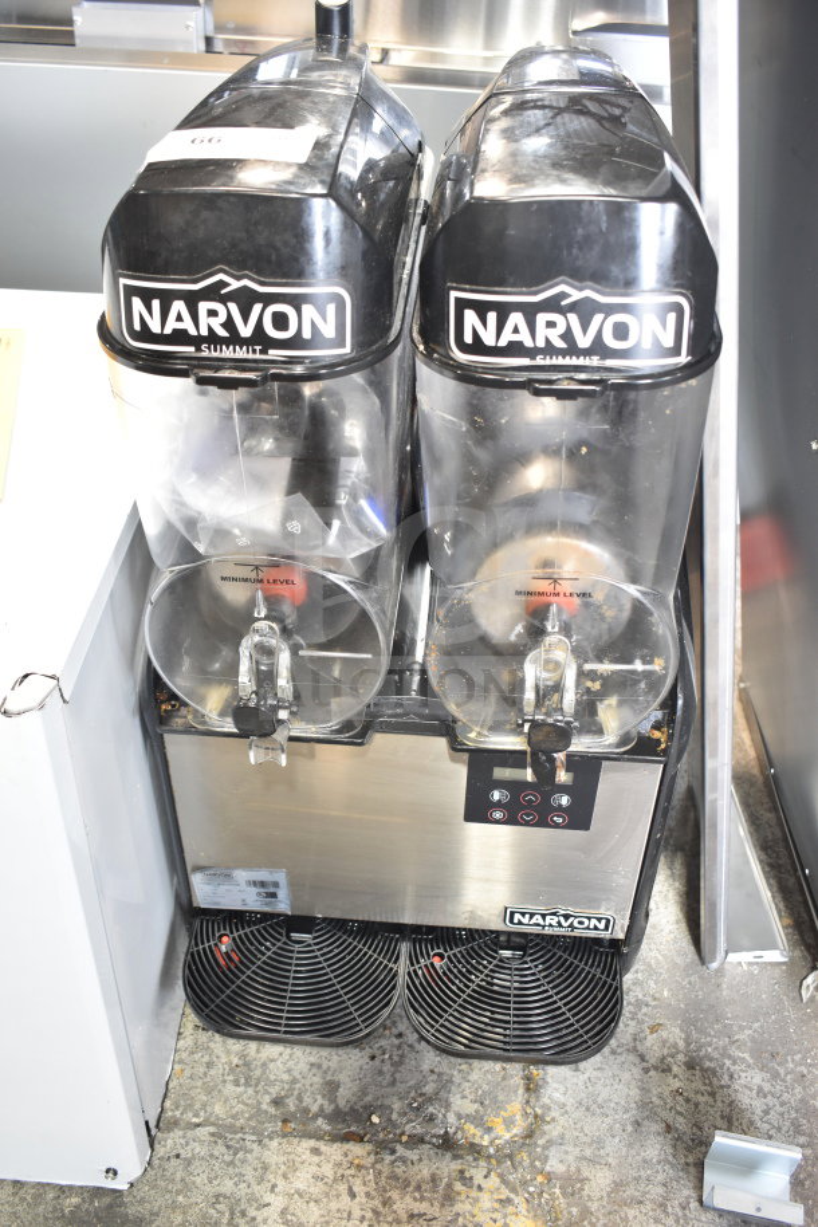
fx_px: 1176
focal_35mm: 34
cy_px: 614
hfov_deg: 38.4
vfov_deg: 55.1
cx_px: 409
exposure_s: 1/40
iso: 800
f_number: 3.8
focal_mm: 23
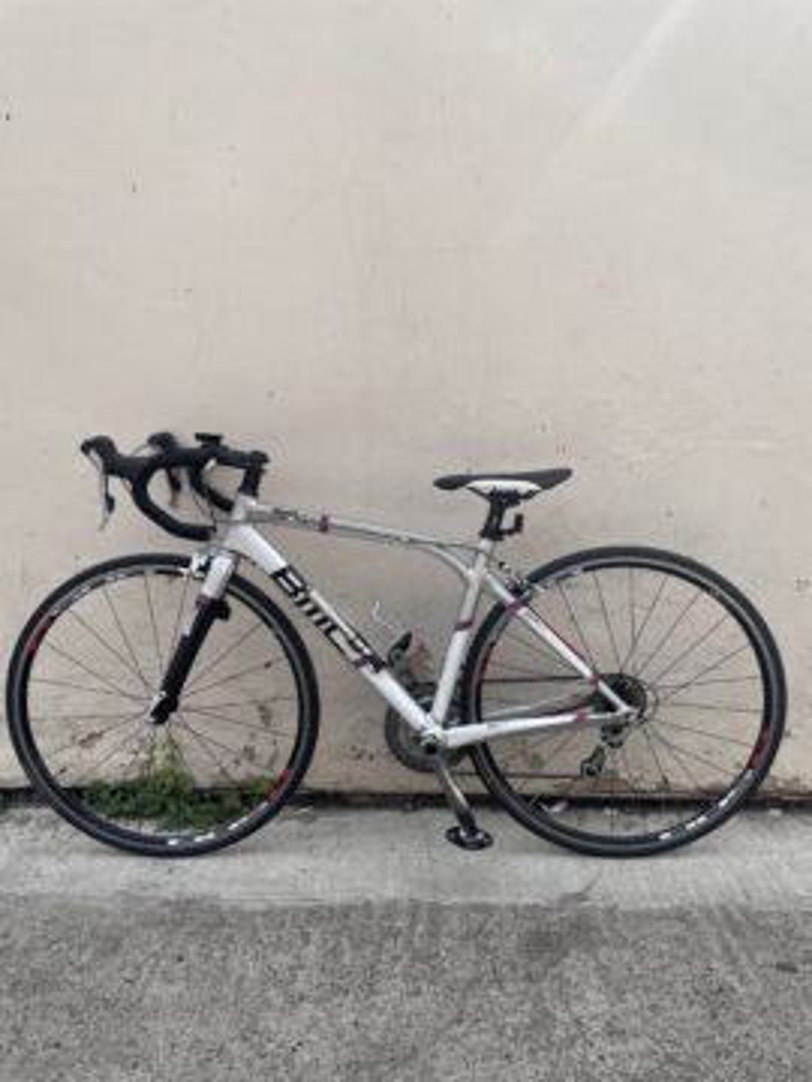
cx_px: 406
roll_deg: -1.3
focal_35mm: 26
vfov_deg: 67.3
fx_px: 813
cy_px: 541
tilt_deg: -10.9
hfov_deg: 53.1
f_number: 1.6
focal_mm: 4.2
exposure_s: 1/1770
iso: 32
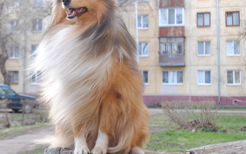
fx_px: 442
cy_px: 54
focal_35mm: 66
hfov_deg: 30.8
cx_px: 76
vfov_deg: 19.7
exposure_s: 1/40
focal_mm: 30
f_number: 5
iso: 200
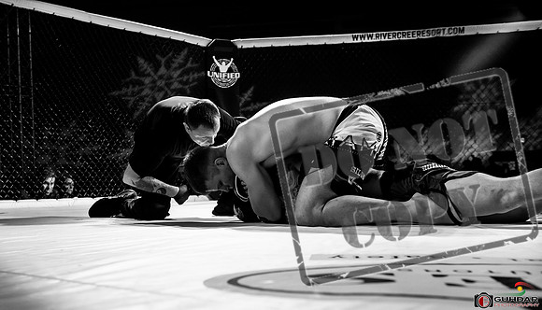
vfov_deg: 26.5
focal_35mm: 45
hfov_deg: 44.8
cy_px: 206
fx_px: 655
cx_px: 232
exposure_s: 1/500
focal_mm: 38
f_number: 4.5
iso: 1600
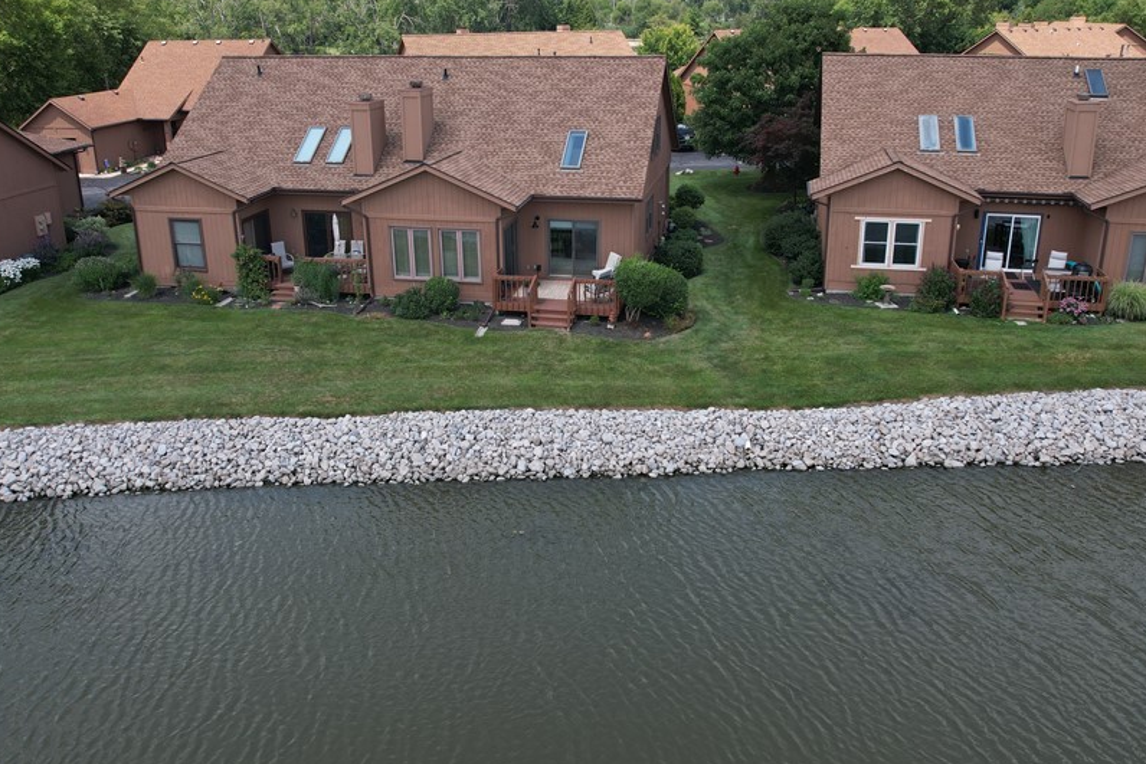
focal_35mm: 30
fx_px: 955
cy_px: 337
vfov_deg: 43.5
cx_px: 579
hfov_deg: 61.9
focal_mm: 8.38
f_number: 2.8
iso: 100
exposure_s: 1/1250
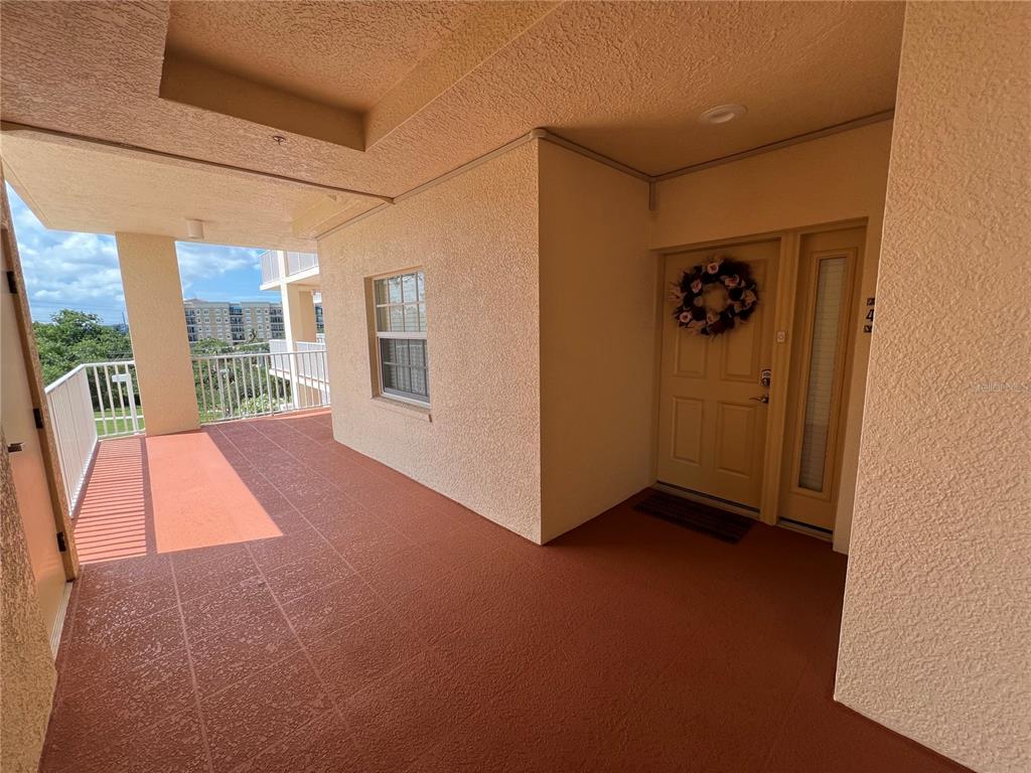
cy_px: 386
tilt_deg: -8.7
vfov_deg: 89.9
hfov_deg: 106.2
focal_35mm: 13
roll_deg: +0.8
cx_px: 516
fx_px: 387
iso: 32
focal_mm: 1.57
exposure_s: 1/339
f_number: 1.8
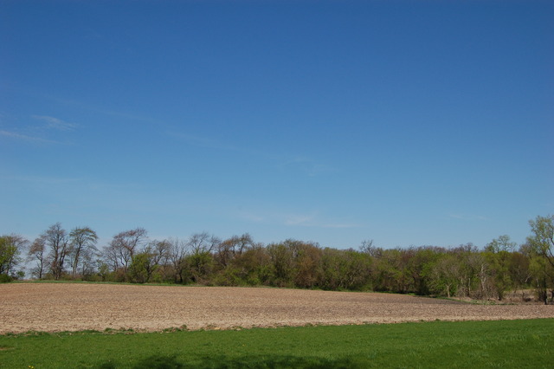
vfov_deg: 34.2
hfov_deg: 49.6
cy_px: 184
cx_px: 277
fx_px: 600
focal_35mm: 39
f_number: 11
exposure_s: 1/500
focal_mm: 26
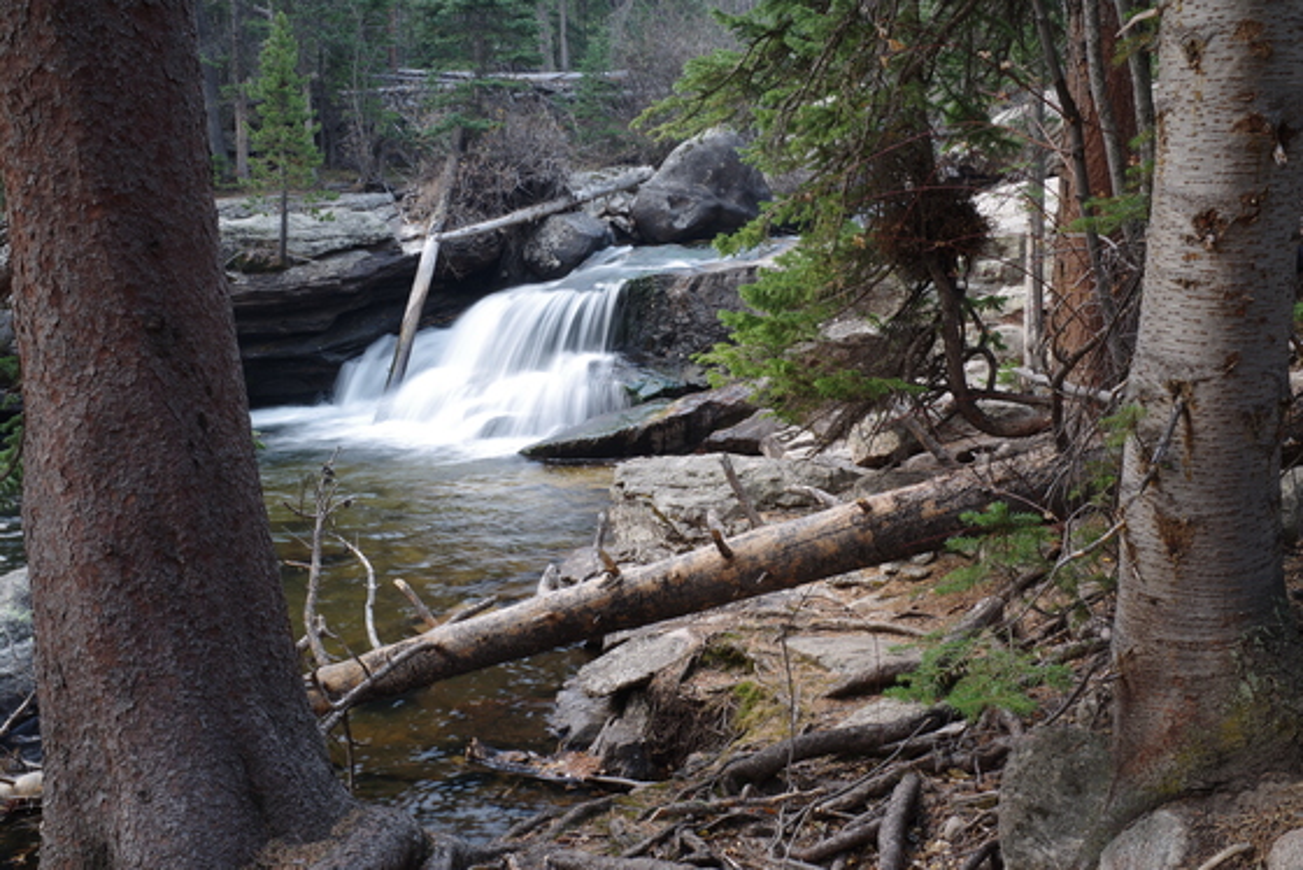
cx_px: 652
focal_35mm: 31
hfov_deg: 60.3
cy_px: 435
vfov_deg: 42.4
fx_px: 1123
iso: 100
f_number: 16
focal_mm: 31
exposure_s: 1/4
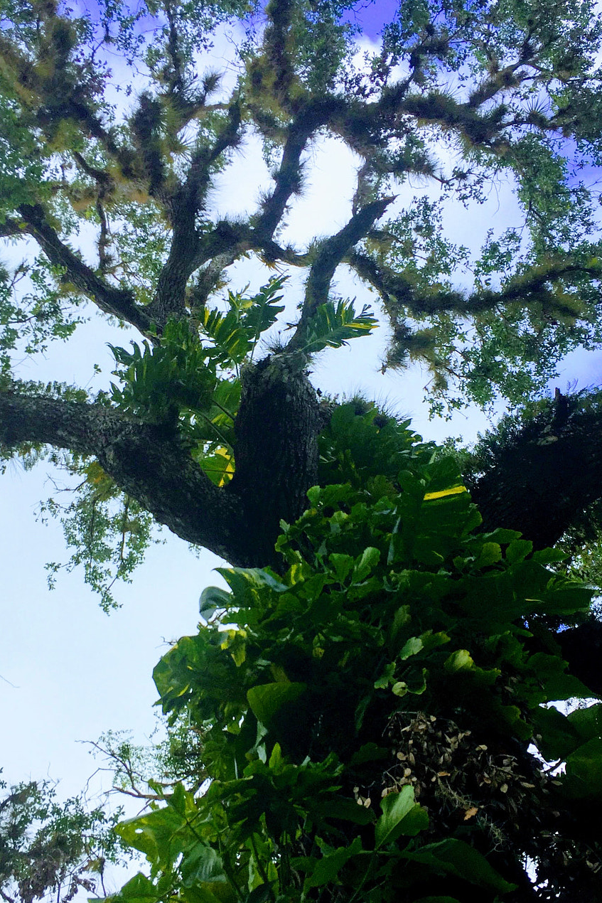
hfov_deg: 35.0
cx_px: 278
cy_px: 521
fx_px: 953
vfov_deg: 50.5
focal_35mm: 38
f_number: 2.2
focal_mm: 4.15
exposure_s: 1/1364
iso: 32
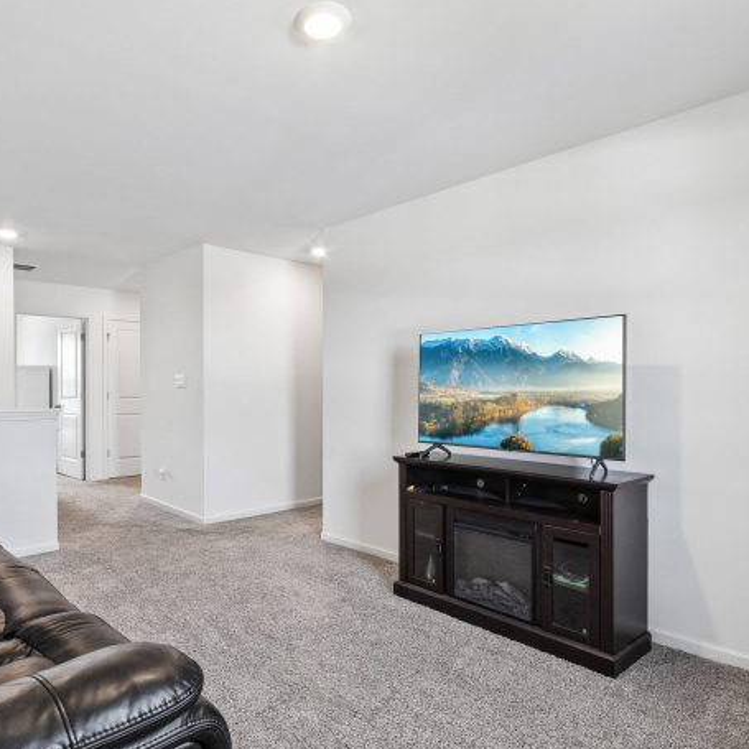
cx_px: 290
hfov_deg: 71.2
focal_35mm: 21
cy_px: 380
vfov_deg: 72.1
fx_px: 514
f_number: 8
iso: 400
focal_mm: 10
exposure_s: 1/20
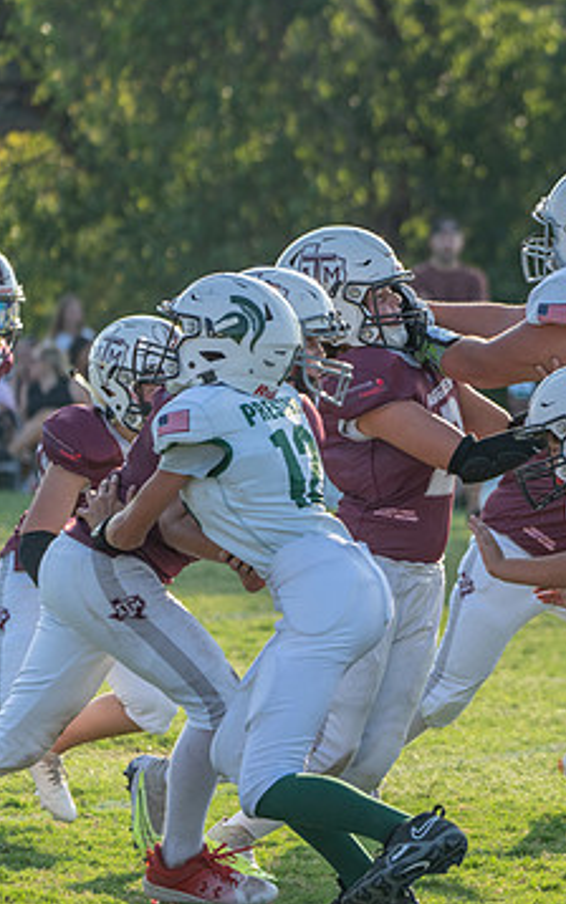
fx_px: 8631
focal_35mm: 350
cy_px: 473
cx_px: 692
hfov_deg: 3.7
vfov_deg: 6.0
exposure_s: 1/1000
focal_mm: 212
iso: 400
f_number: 5.6
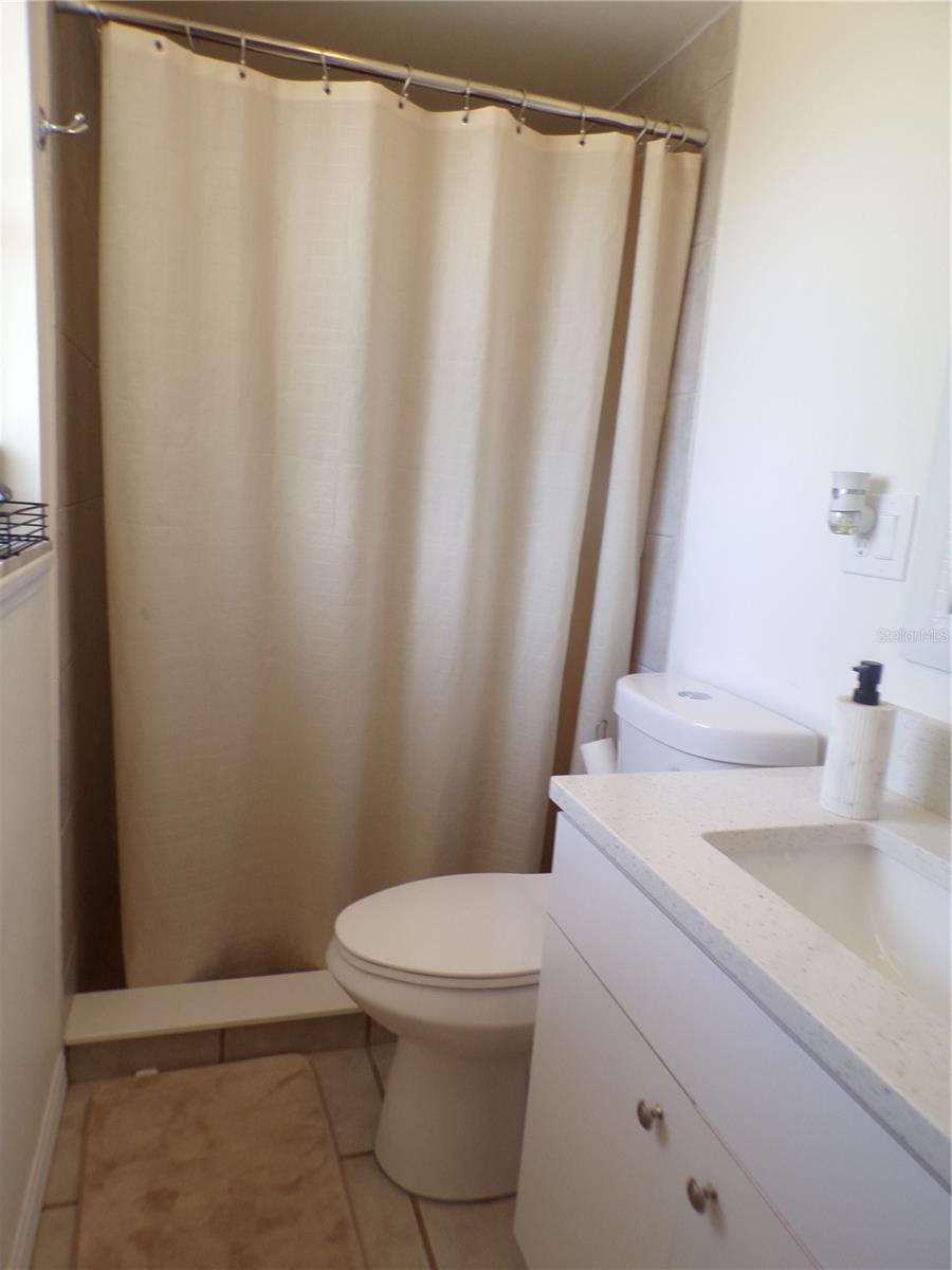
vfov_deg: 71.6
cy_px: 635
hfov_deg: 56.8
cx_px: 476
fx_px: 880
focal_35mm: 24
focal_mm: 4.3
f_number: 3
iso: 103
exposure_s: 1/34
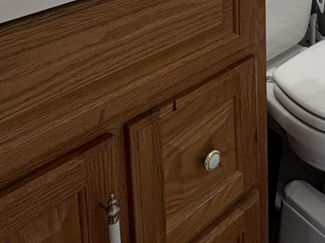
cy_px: -123
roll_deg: -0.1
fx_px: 507
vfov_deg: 22.2
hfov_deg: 32.1
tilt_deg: -7.1
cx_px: 340
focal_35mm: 54
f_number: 2.2
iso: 125
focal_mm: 2.22
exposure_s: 1/60
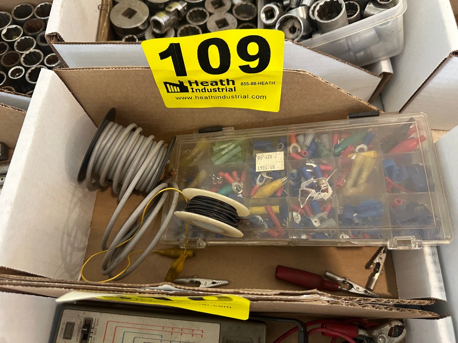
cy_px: 172
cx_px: 229
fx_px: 318
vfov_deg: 56.8
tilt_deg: -66.2
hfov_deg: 71.6
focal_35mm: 24
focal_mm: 6.86
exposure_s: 1/55
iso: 500
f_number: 1.78
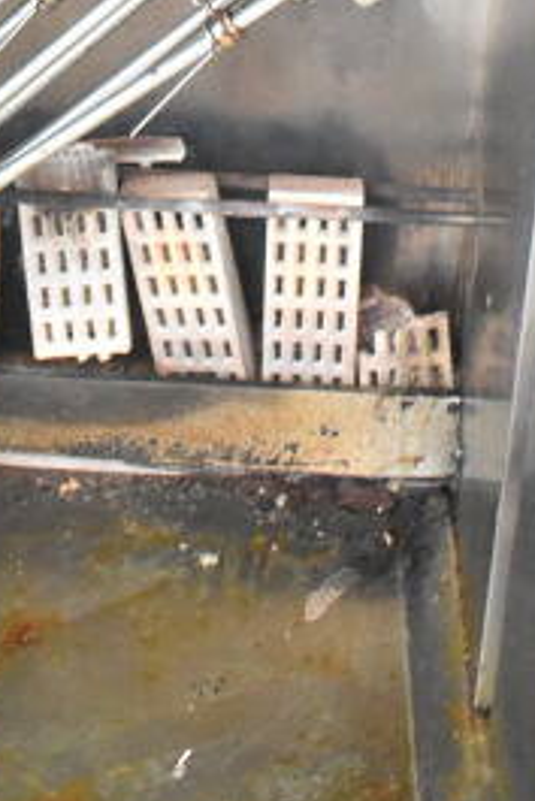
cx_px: 248
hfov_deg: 14.7
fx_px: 2070
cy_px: -317
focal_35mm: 93
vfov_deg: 19.7
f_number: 3.5
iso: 5000
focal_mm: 18
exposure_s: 1/30
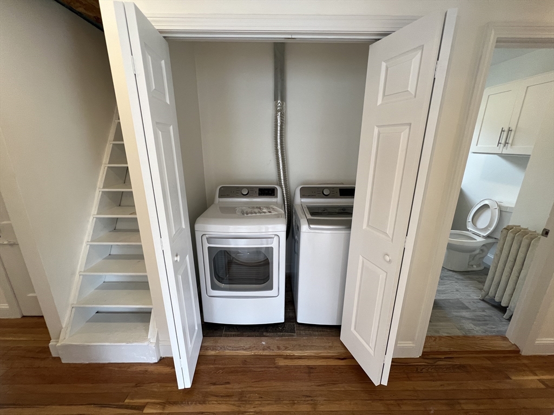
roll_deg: +0.0
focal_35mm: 13
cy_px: 208
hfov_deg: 106.2
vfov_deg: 89.9
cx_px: 277
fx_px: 208
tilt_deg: -15.6
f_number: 1.8
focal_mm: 1.57
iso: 125
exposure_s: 1/120
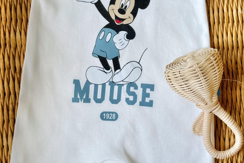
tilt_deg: -88.7
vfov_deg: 15.5
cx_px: 130
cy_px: 45
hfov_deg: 23.1
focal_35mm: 88
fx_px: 596
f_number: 1.78
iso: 64
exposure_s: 1/593
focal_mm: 6.76
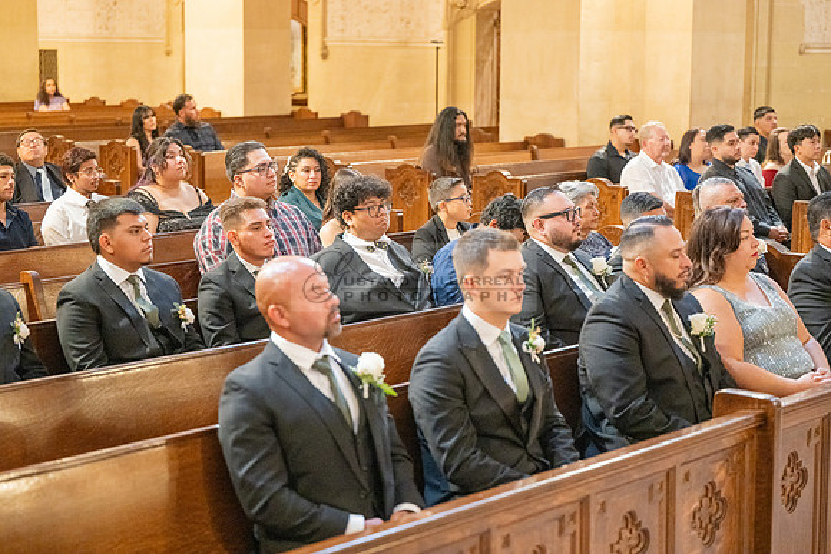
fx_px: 1616
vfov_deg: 19.5
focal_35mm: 70
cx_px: 416
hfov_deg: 28.8
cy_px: 277
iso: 2000
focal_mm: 70
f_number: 2.8
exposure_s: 1/100
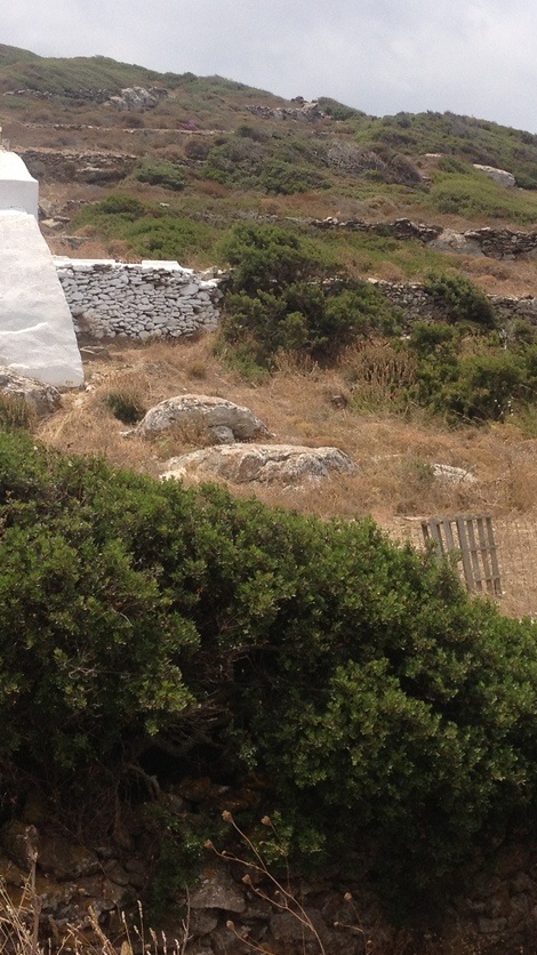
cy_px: 410
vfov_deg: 28.9
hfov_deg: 16.5
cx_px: 355
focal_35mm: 73
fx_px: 1849
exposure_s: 1/2404
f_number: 2.4
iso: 50
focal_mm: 4.28
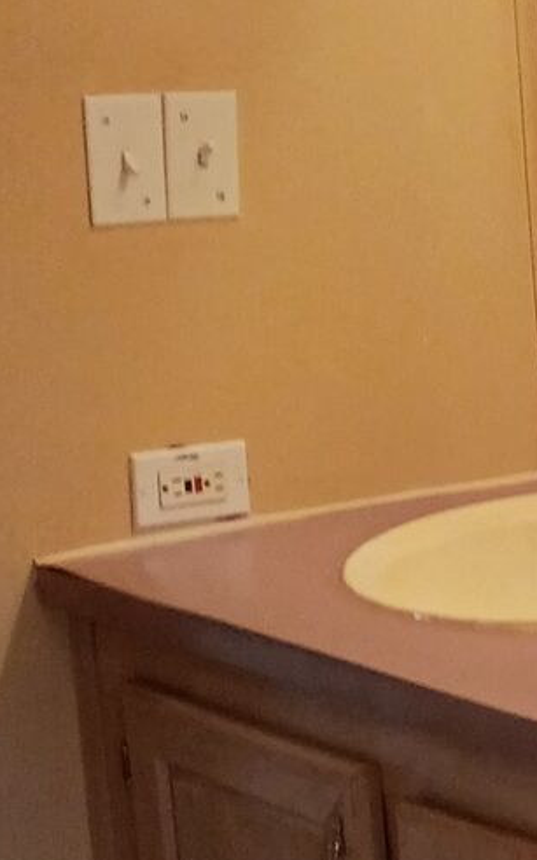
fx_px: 3376
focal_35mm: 144
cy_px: 607
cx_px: 1466
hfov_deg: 8.1
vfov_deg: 14.5
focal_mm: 4.27
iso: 290
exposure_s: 1/60
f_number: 1.8
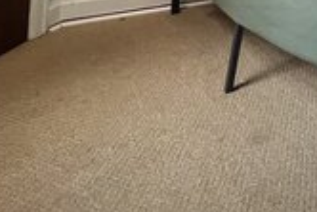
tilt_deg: +2.0
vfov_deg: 19.3
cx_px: 372
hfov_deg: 32.2
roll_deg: -2.1
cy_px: -176
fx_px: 458
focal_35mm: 52
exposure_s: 1/120
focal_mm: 1.57
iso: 160
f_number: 1.8
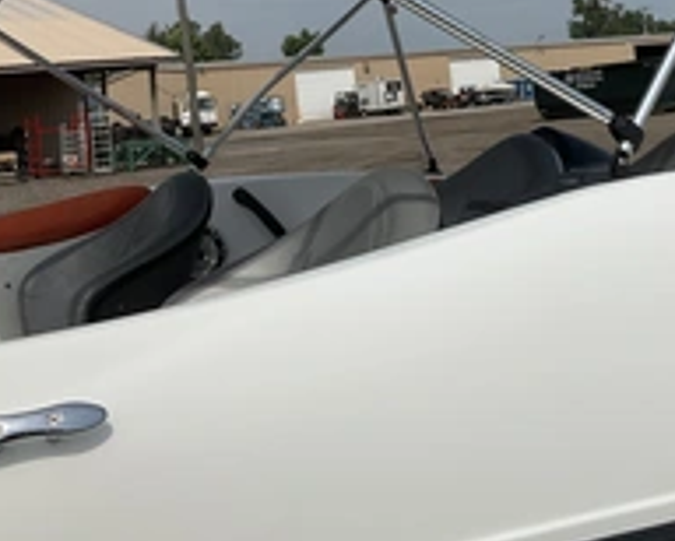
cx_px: 485
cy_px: 70
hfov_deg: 31.5
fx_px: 1180
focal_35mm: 59
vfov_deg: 25.2
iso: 25
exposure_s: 1/5814
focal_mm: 3
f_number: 1.8
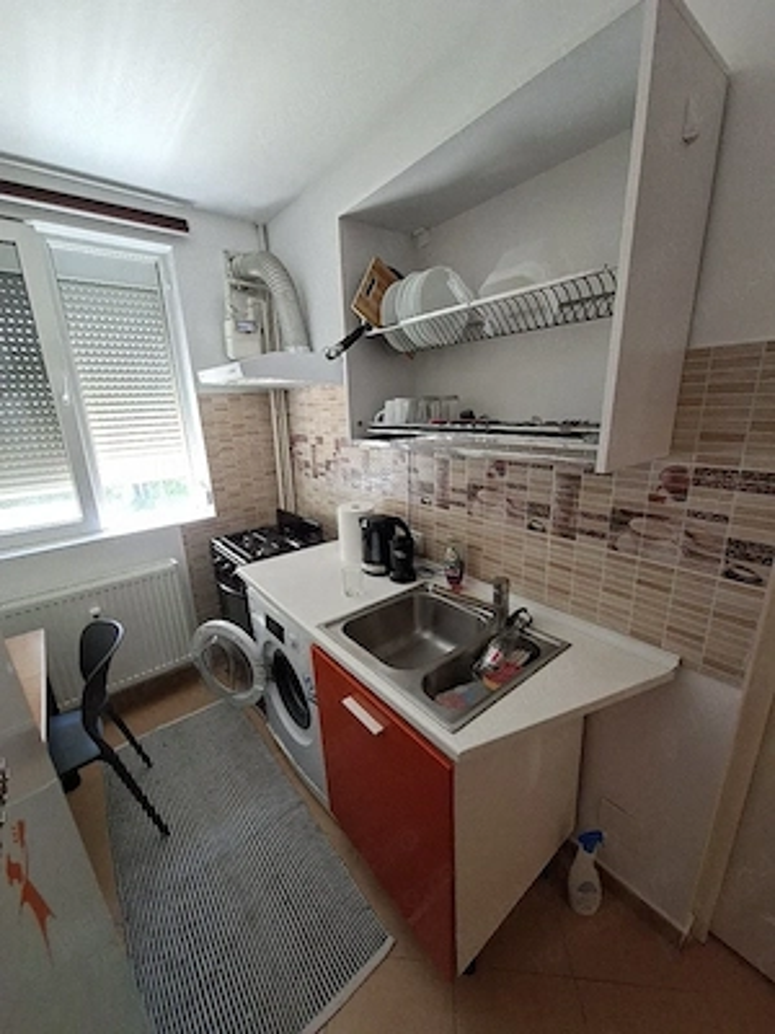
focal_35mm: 13
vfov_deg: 106.2
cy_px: 517
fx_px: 388
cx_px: 388
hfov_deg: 89.9
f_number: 2.2
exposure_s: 1/40
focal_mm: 1.74
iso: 125
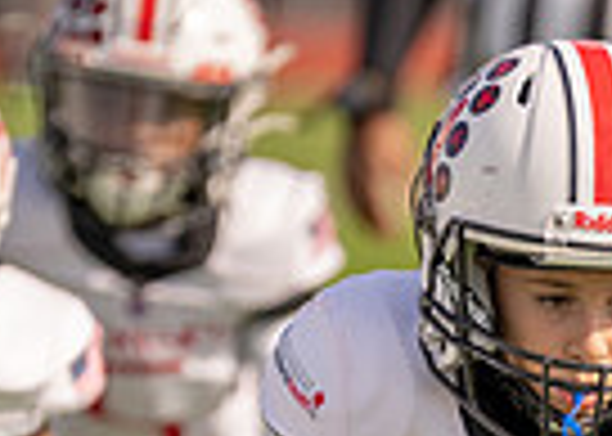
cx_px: 515
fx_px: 17043
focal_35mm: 981
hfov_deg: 2.1
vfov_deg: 1.5
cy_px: 694
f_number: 2.8
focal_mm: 200
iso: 100
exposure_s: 1/2500
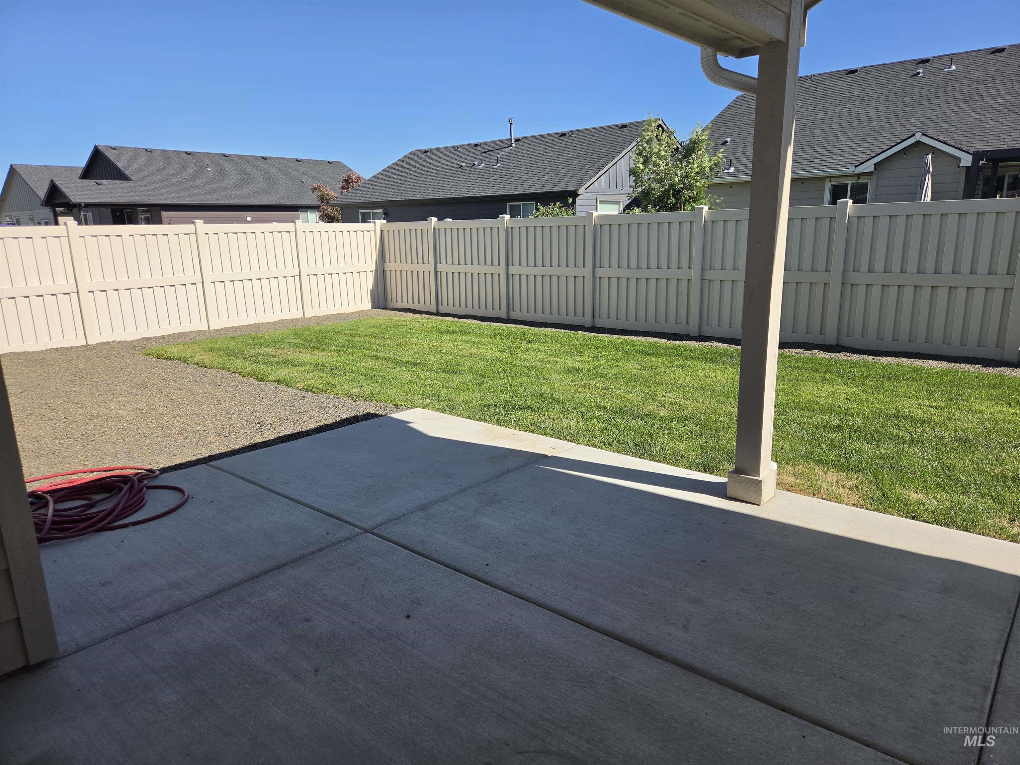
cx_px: 510
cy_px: 382
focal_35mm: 23
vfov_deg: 58.9
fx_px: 678
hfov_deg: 73.9
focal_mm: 5.4
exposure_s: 1/4926
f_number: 1.8
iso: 80
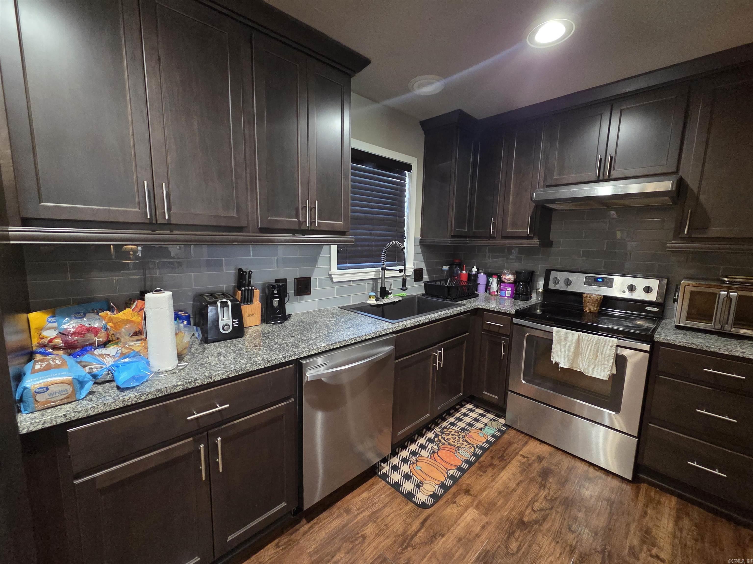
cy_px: 282
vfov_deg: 89.9
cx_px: 376
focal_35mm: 13
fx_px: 283
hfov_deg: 106.2
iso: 1250
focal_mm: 2.2
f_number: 2.2
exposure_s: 1/40
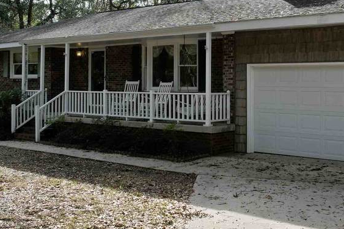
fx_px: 478
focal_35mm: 50
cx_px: 211
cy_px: 88
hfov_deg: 39.4
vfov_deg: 26.9
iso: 100
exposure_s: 1/1250
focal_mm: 8.38
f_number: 2.8
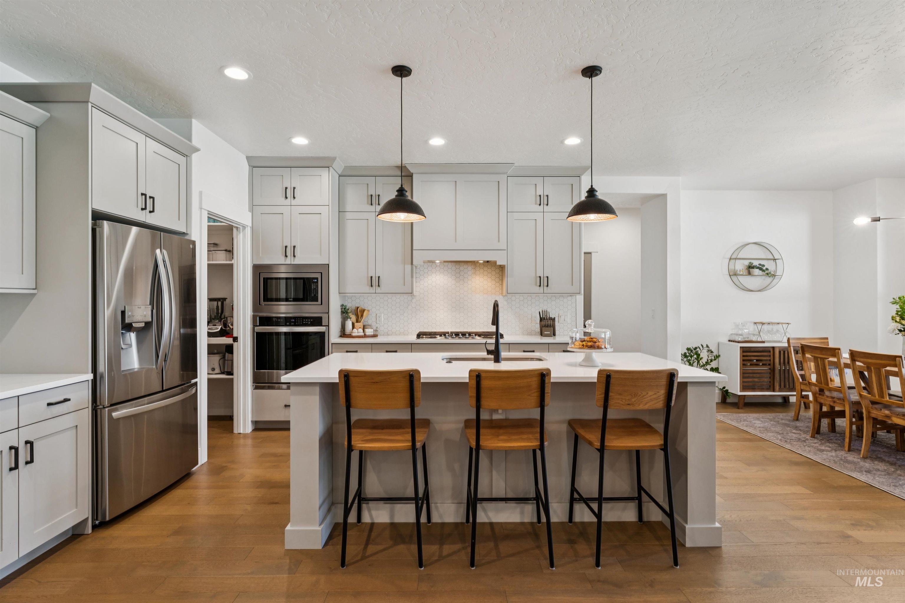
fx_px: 455
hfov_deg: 89.7
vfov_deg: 67.1
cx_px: 452
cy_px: 302
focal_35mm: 18
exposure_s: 1/5
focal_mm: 18.1
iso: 400
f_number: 13
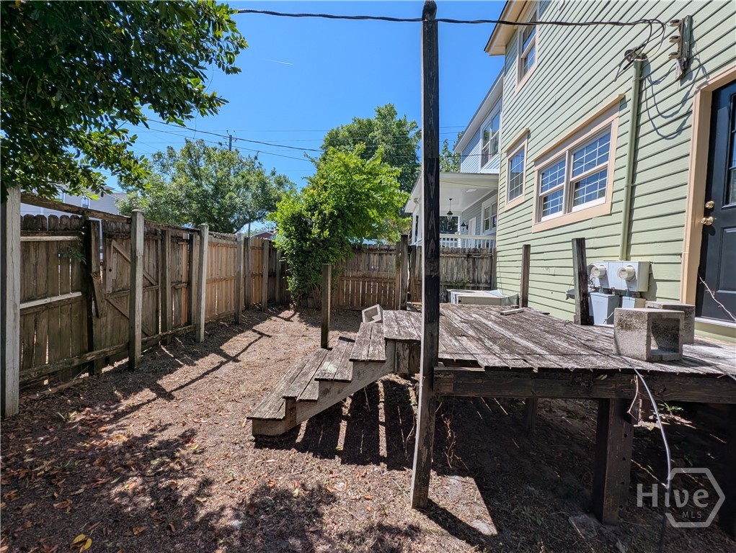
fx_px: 277
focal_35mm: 13
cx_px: 368
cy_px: 276
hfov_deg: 106.1
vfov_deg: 90.0
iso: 43
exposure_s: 1/1198
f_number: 2.2
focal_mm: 1.95
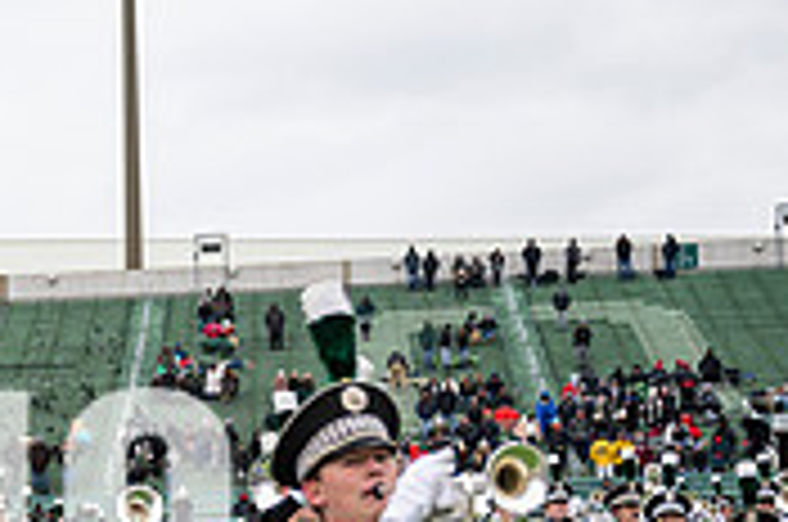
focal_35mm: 108
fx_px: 2360
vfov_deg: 12.4
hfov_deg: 18.2
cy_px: 601
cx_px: -108
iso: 100
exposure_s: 1/500
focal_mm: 32.5
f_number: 2.8
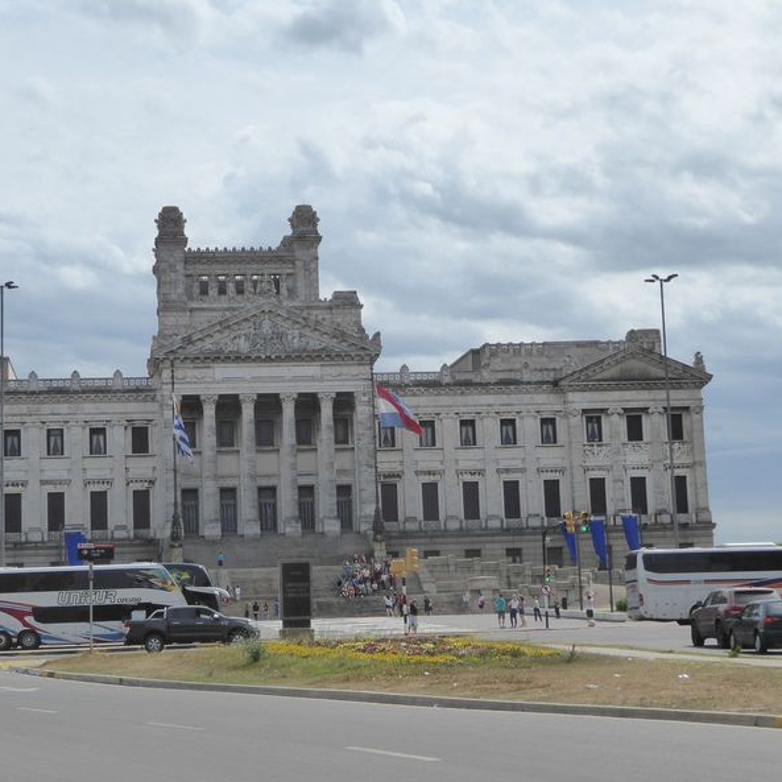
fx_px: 1738
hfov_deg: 25.3
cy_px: 390
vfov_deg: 25.4
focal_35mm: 68
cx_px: 280
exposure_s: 1/800
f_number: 5.6
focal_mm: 9.6
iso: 160
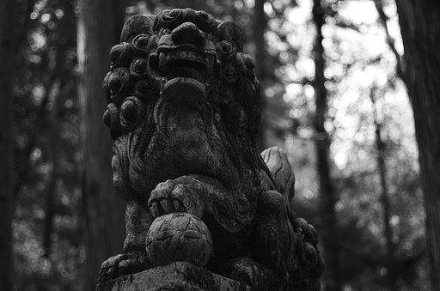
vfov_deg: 21.1
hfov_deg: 31.5
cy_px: 146
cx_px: 220
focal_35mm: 64
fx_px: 781
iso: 200
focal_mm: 43
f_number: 1.9
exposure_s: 1/400
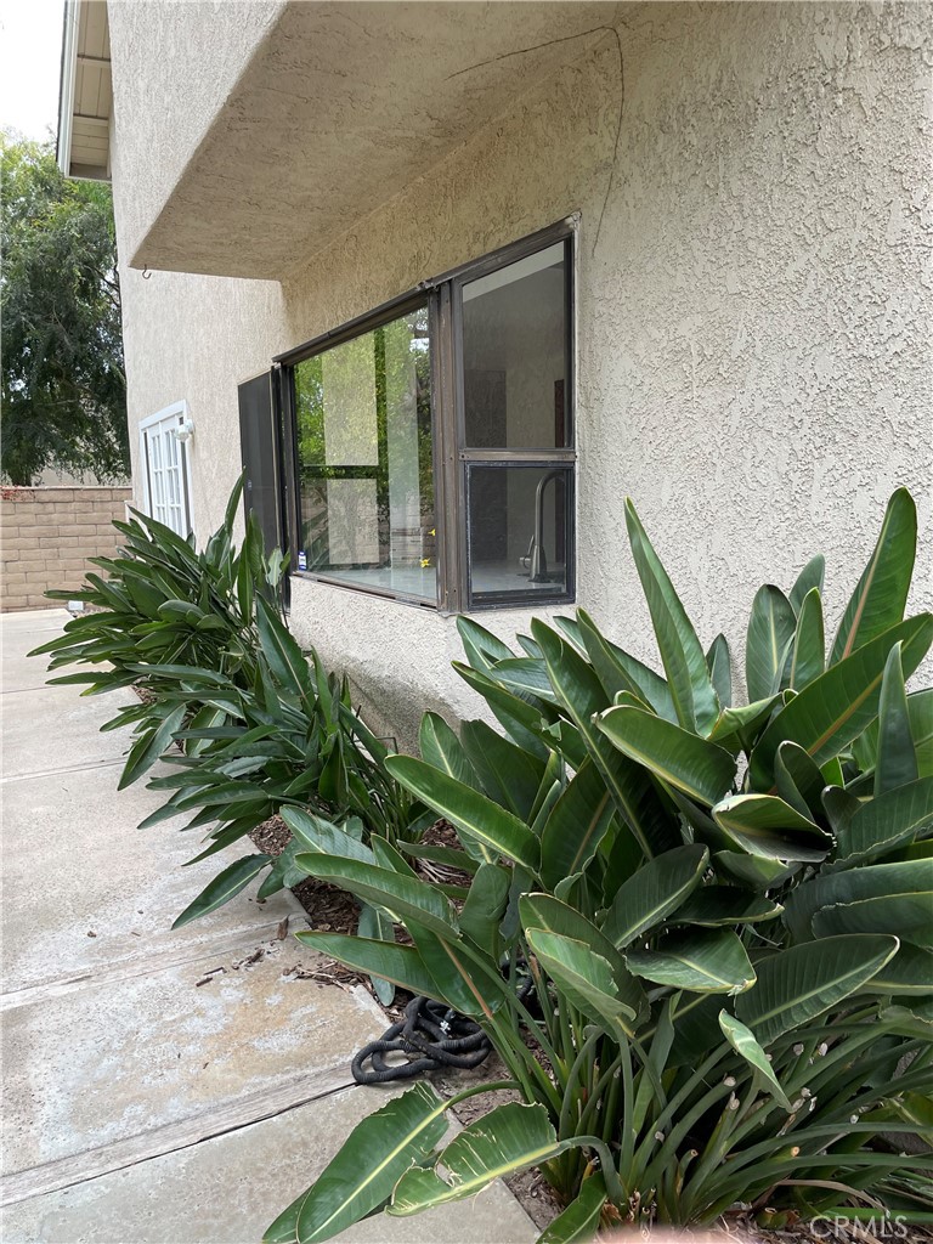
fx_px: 934
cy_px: 622
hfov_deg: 53.1
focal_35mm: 26
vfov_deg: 67.3
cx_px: 466
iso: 32
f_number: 1.6
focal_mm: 4.2
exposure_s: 1/387
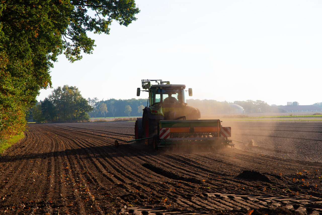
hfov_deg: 28.8
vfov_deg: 19.5
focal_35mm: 70
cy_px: 108
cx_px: 161
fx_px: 626
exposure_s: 1/160
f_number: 6.3
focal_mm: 70
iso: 64
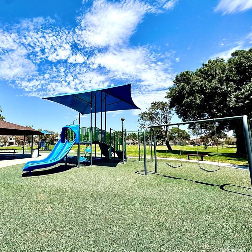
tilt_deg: +7.0
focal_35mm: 17
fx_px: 140
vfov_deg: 84.0
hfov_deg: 82.6
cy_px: 127
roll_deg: +0.1
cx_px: 97
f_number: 2.2
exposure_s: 1/2584
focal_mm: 2.22
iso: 50
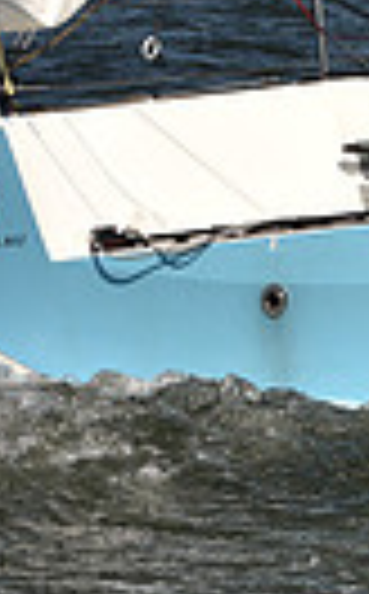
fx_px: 5075
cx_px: 1278
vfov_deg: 6.7
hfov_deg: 4.0
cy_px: -20
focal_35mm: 314
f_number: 5
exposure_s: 1/800
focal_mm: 70
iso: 250
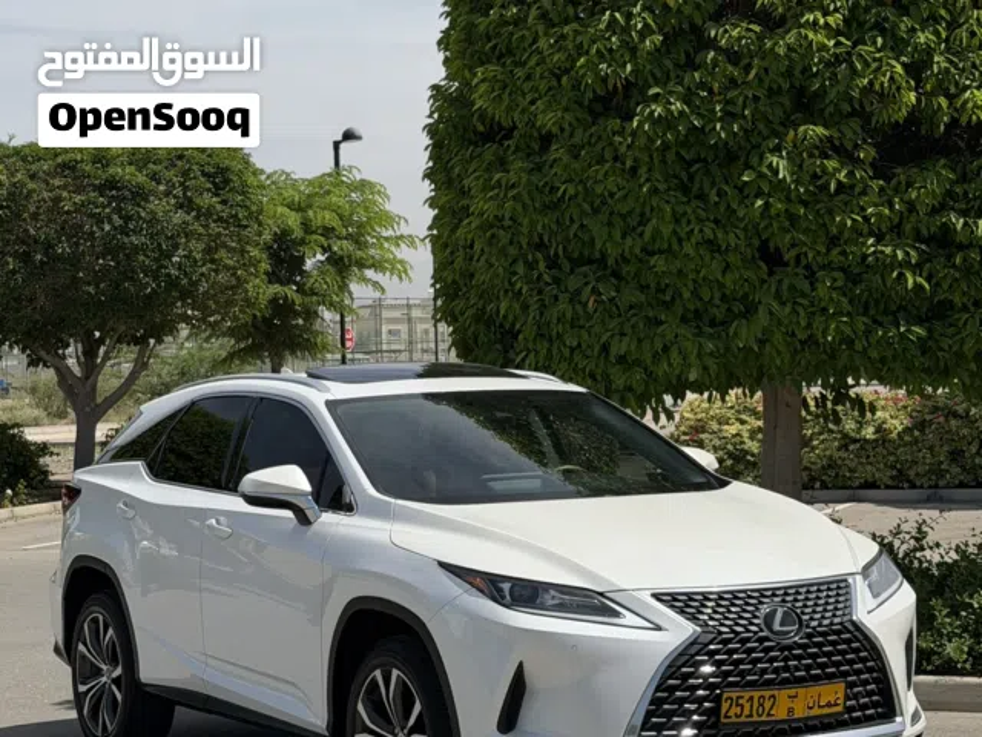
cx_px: 491
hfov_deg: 39.7
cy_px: 368
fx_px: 1362
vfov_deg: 30.3
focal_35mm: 48
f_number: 1.78
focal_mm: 6.76
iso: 64
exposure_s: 1/7143
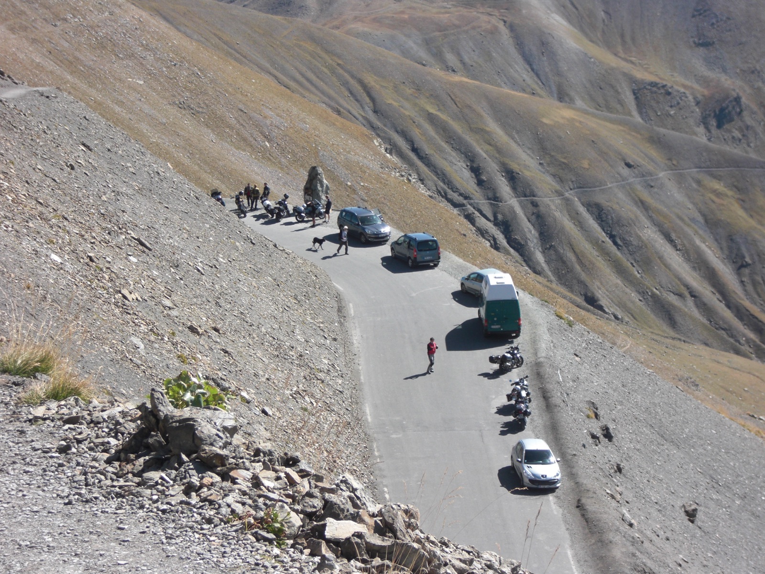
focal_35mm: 108
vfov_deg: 13.7
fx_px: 2387
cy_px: 287
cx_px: 382
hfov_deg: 18.2
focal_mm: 18.9
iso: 50
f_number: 5.3
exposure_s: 1/250
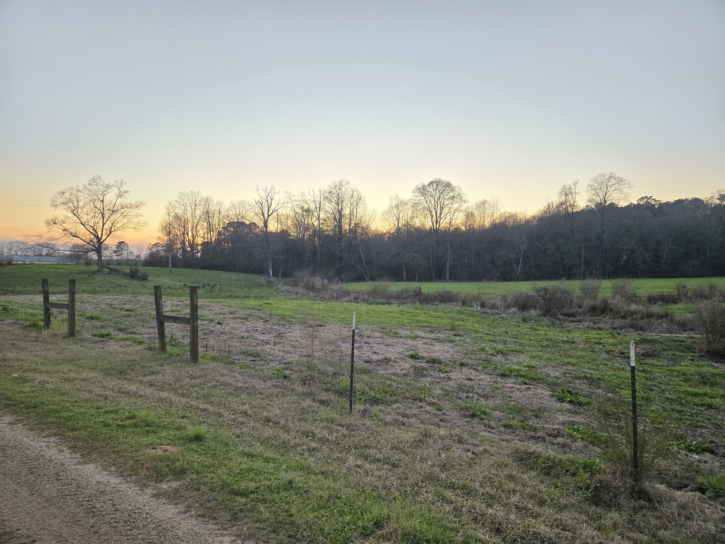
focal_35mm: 23
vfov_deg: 58.9
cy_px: 272
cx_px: 362
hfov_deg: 73.9
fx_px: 482
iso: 200
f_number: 1.8
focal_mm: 5.4
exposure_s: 1/180
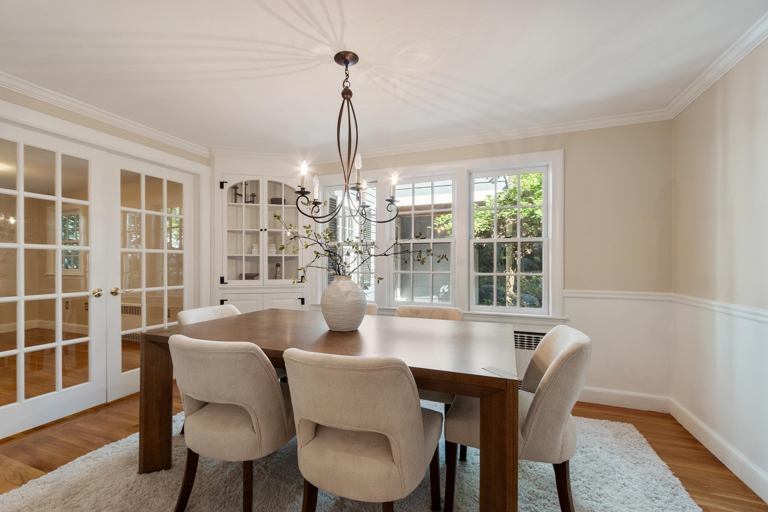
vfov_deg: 77.3
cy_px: 256
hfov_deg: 100.4
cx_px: 384
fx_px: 320
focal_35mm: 15
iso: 320
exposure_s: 1/2.5
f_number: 8
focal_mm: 10
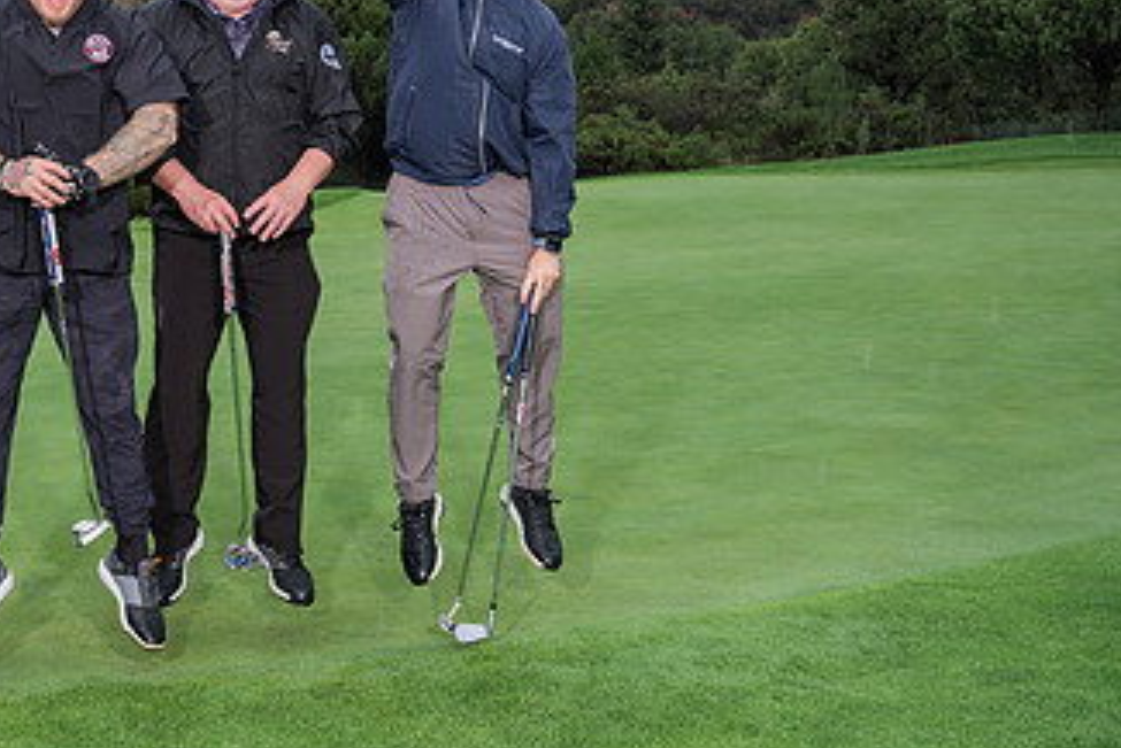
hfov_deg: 36.9
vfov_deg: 26.2
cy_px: 188
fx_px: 1589
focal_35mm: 51
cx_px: 162
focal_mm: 28.6
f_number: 5
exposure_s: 1/320
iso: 320
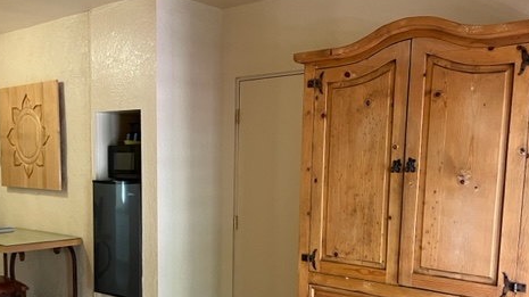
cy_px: 224
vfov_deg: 29.9
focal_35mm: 39
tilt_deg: -6.6
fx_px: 547
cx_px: 226
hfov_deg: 51.5
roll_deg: -0.5
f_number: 1.6
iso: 200
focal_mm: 5.1
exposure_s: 1/60
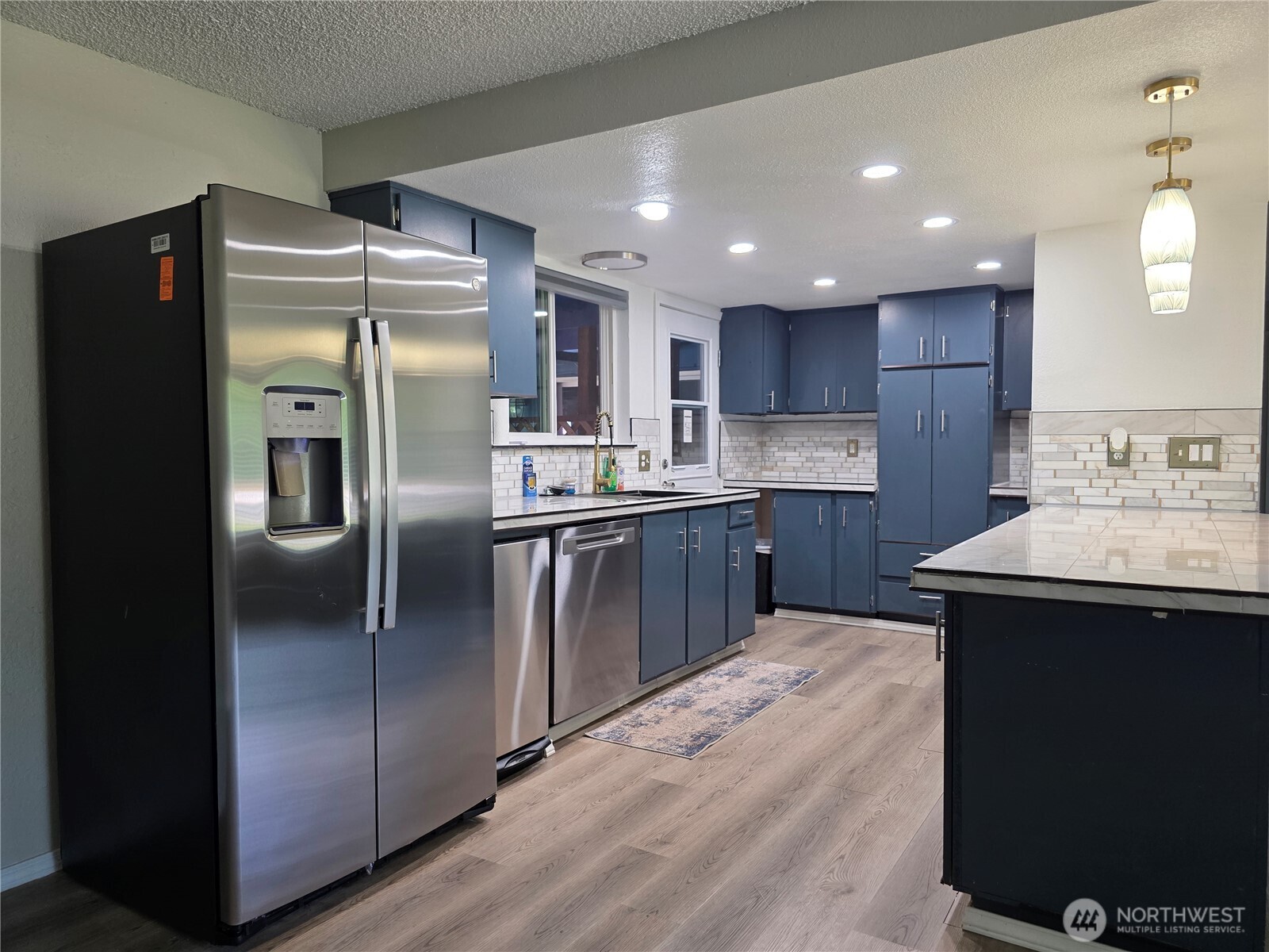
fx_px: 843
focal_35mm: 23
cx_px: 634
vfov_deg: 58.9
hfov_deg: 73.9
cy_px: 476
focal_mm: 6.3
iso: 160
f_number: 1.7
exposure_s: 1/120
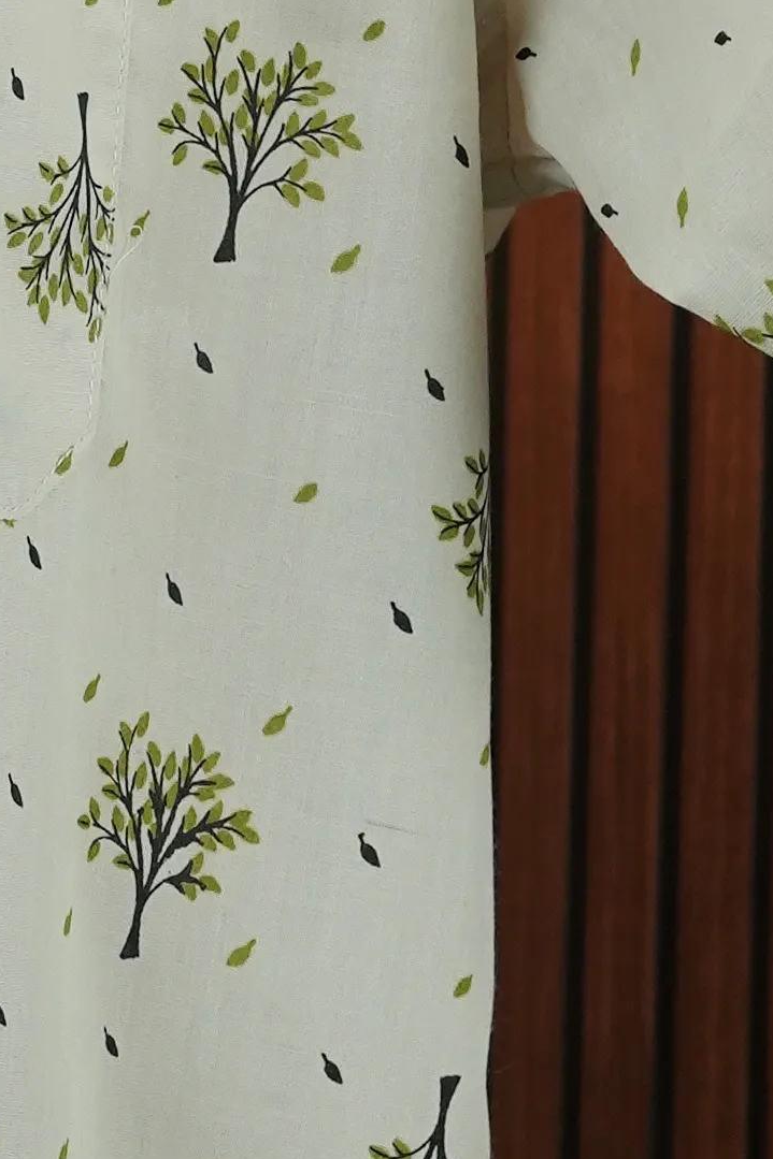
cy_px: 56
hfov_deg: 4.9
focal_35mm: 278
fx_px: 8956
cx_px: -785
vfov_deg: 7.4
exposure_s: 1/161
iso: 1600
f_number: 8
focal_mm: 50
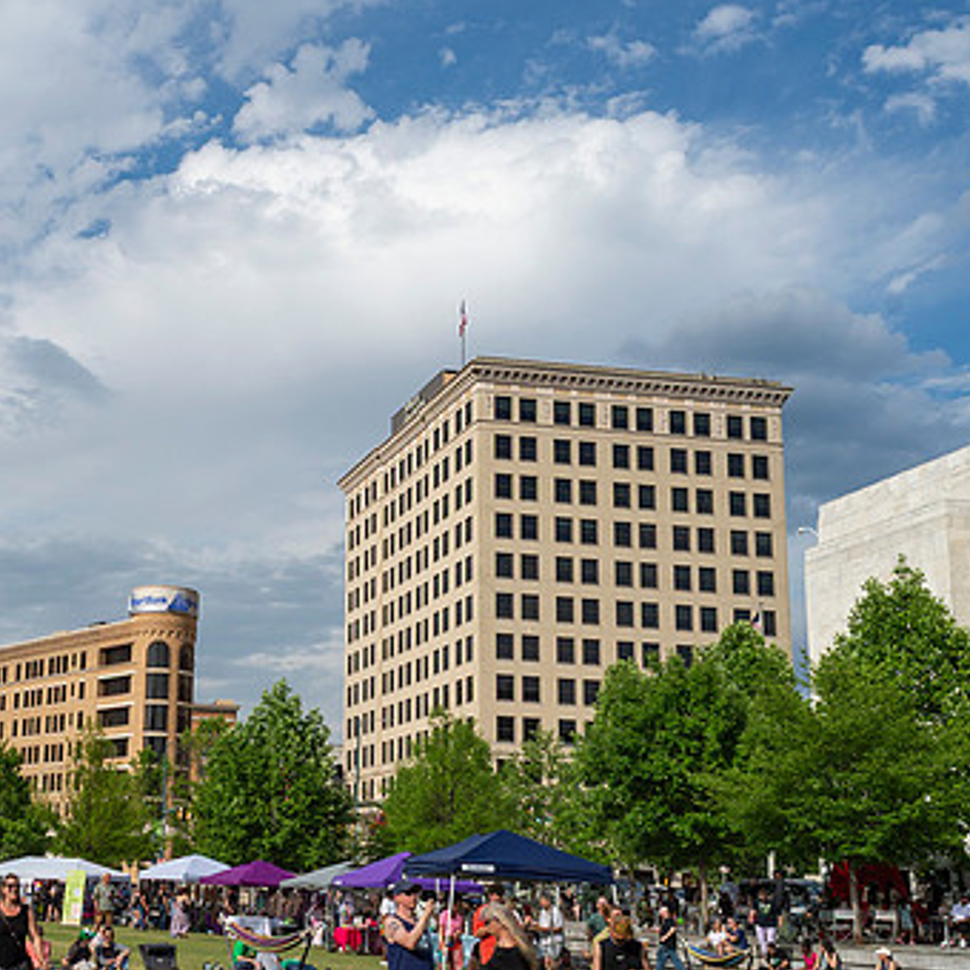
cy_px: 591
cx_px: 114
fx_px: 1522
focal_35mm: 48
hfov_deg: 33.6
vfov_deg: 35.2
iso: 200
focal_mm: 24
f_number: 8
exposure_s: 1/800
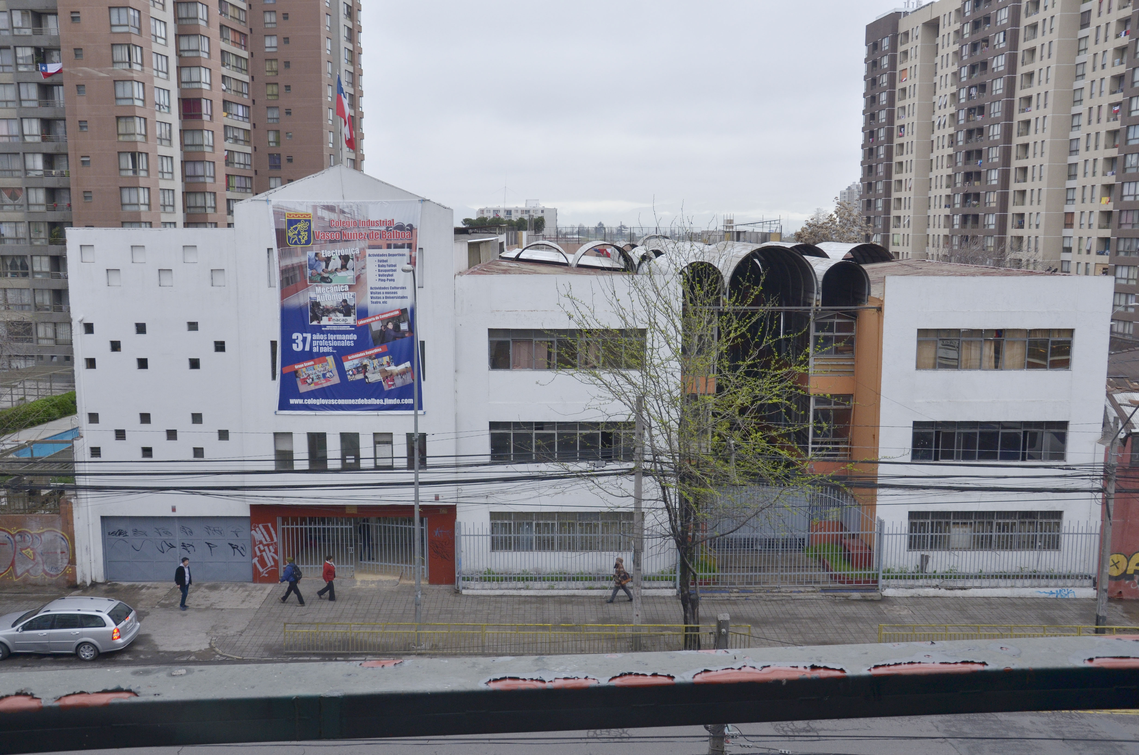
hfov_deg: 53.2
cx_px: 570
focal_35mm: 36
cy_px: 378
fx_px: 1137
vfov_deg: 36.7
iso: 400
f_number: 6.3
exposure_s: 1/160
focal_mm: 24
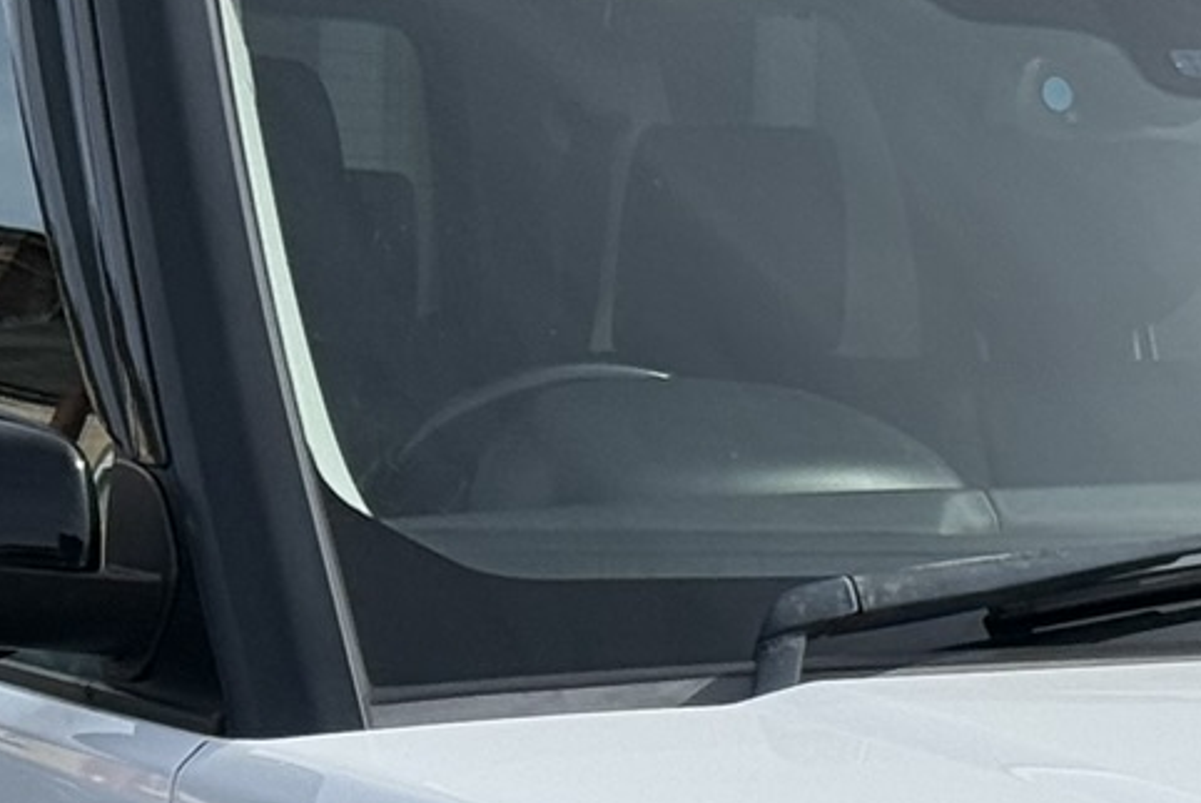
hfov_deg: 9.6
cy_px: 1319
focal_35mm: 212
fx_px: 7077
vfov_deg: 6.4
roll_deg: -2.1
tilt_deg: -7.5
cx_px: 1336
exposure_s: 1/6536
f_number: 1.78
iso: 64
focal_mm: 6.76
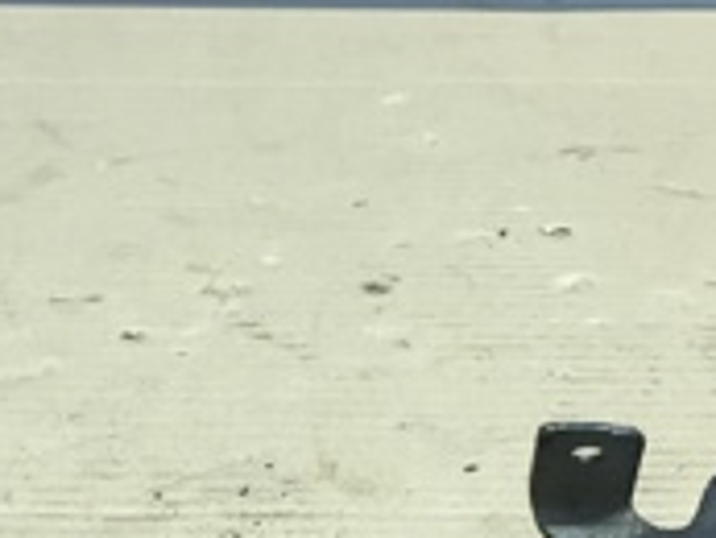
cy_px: 579
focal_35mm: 107
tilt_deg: -31.4
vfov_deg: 13.6
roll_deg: -2.3
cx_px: 339
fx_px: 2215
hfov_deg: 18.4
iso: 80
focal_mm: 4.15
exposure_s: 1/33
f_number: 2.2
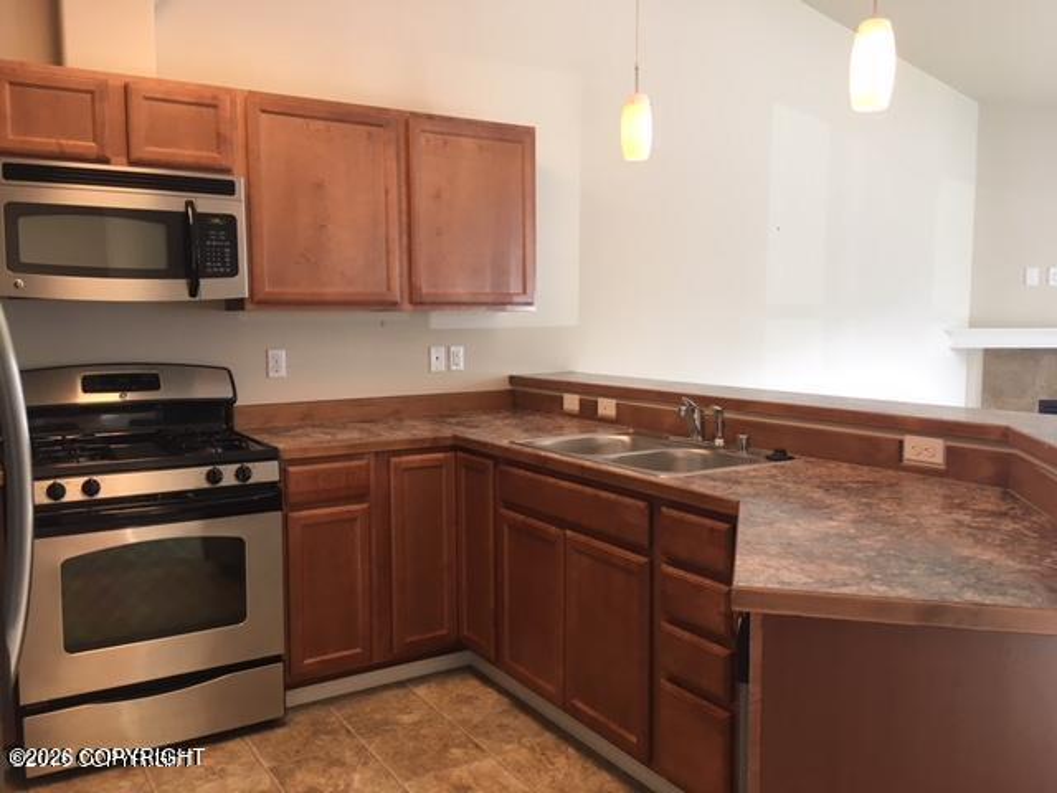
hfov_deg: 61.7
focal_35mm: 29
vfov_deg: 48.2
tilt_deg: -5.4
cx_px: 528
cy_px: 396
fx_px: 886
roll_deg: +0.8
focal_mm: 4.15
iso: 64
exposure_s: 1/30
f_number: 2.2
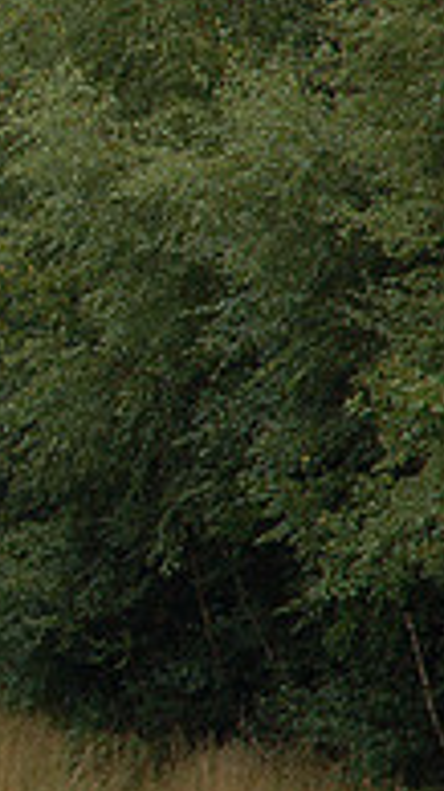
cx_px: -709
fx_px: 6871
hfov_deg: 3.6
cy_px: 497
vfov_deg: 6.6
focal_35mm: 328
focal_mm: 70
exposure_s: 1/500
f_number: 4.5
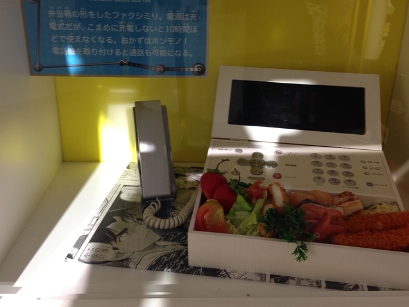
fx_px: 461
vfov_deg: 36.7
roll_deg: -1.2
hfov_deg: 47.9
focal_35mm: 39
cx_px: 206
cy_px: 128
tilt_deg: -20.6
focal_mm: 4.12
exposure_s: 1/20
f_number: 2.4
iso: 80
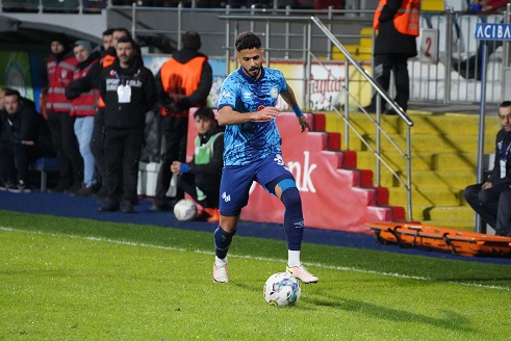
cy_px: 166
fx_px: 3920
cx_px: 308
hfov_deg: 7.5
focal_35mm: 276
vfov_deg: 5.0
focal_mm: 226
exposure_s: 1/1000
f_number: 5.6
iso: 12800
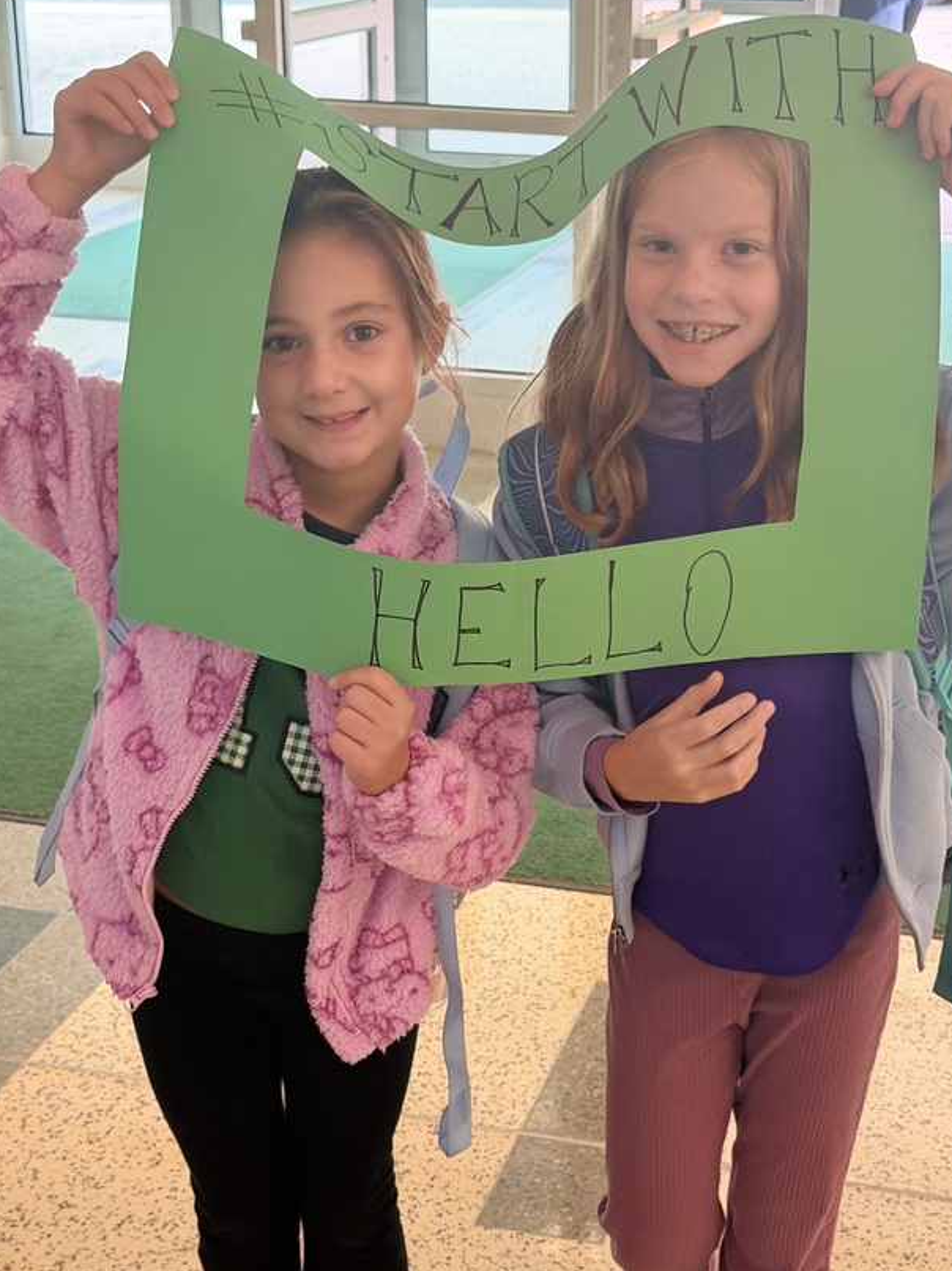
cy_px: 632
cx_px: 572
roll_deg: -0.8
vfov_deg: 31.7
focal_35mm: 61
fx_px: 2238
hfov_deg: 24.0
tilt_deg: -20.3
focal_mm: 6.76
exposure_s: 1/60
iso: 200
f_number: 1.78
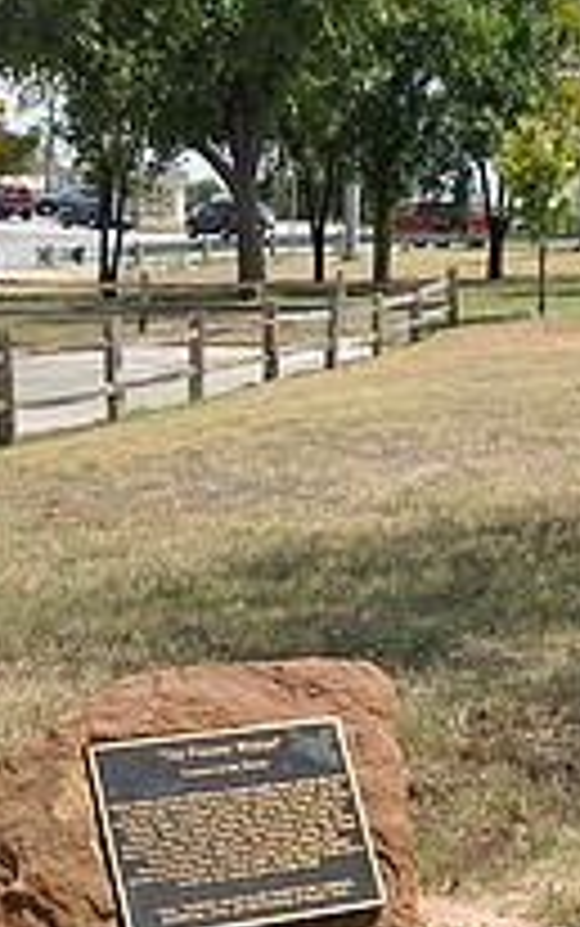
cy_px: 236
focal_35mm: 103
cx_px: 1075
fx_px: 2601
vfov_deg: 20.0
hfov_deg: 11.7
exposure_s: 1/200
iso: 200
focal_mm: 24
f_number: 6.3
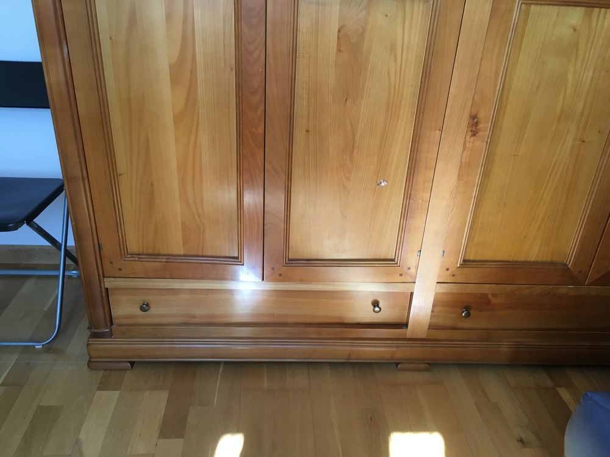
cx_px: 305
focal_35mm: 29
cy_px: 228
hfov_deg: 61.7
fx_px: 511
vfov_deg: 48.2
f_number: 2.2
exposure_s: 1/33
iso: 40
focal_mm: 4.15
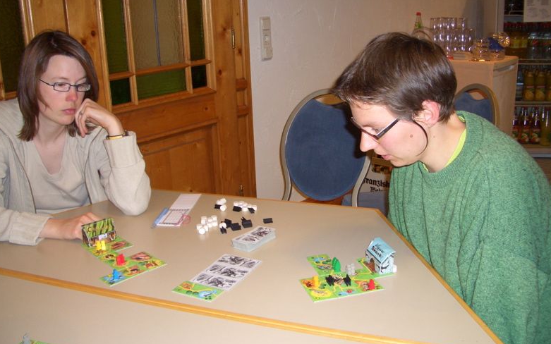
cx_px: 273
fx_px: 571
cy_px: 164
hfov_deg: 51.5
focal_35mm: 38
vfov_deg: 33.6
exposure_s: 1/60
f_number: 2.6
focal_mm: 5.8
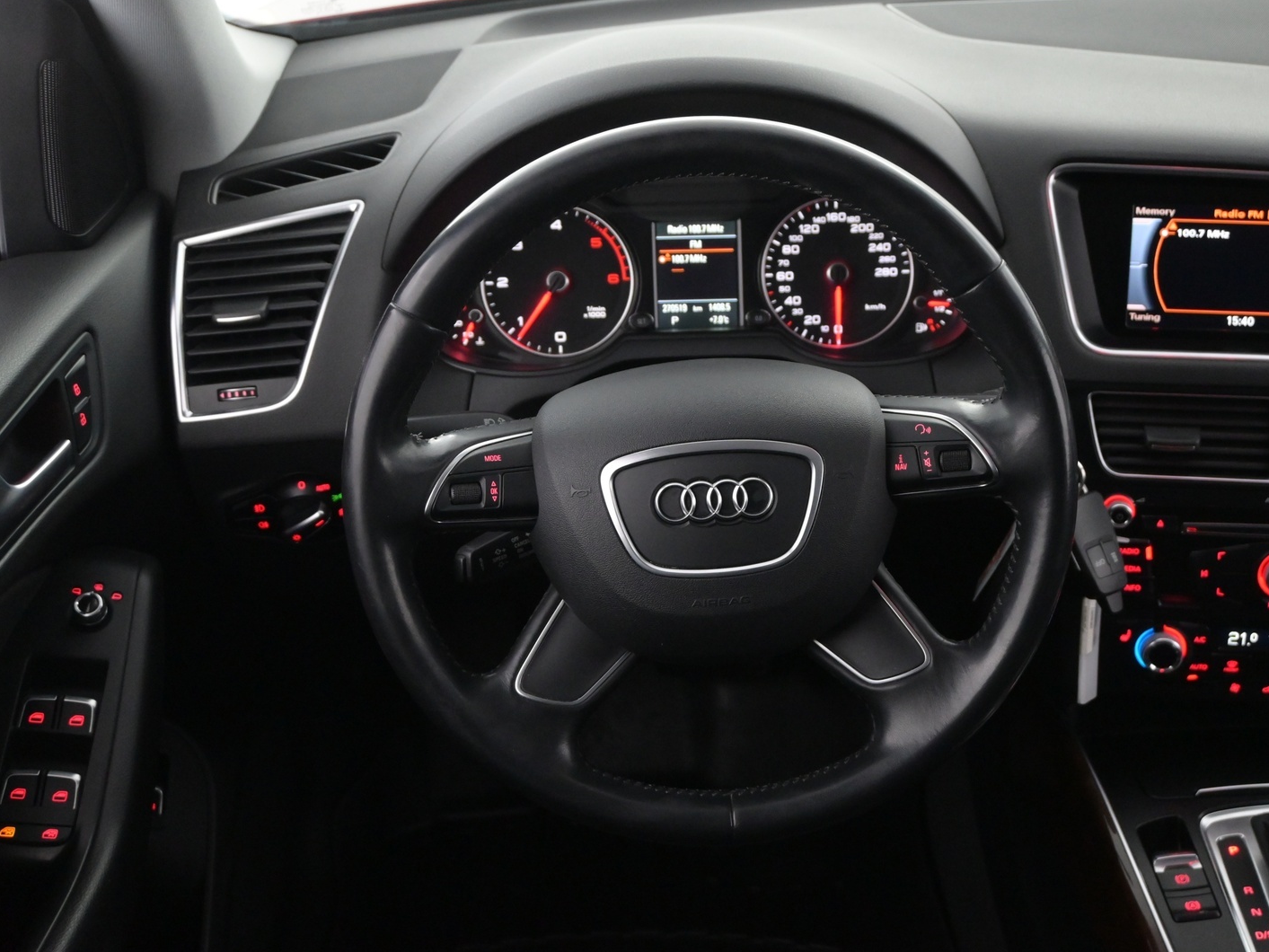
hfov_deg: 43.8
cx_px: 708
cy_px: 481
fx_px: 1576
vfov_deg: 33.6
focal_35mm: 43
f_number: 4.5
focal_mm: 26
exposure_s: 1/40
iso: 3200
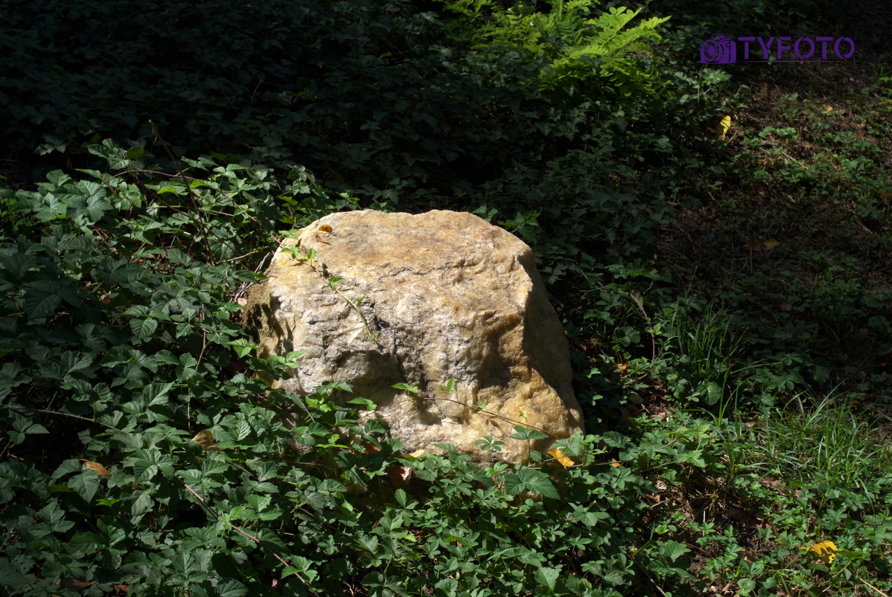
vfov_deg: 25.6
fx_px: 1314
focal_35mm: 53
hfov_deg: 37.5
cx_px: 446
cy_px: 298
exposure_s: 1/500
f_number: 7.1
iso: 200
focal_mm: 35
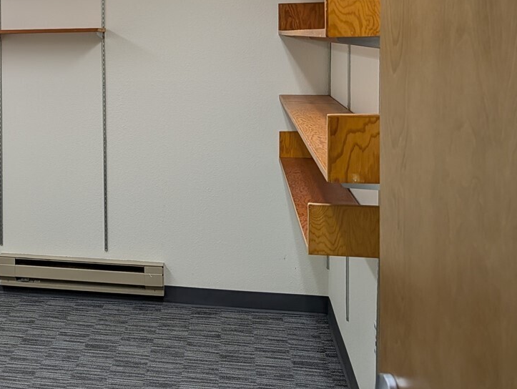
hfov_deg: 33.7
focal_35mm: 53
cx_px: 29
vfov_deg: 27.1
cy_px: 90
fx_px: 792
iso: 19
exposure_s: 1/120
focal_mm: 6.9
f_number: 1.68
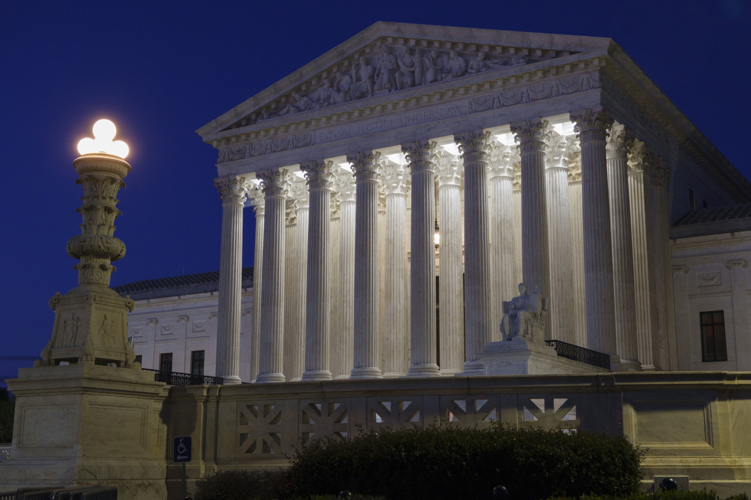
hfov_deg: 44.5
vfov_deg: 30.5
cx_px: 376
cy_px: 250
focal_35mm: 44
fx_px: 918
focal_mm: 16.31
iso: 400
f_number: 3.2
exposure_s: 1/20
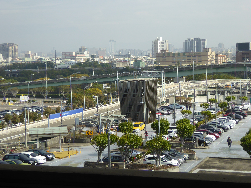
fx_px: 573
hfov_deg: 24.7
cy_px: 94
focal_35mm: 79
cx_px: 126
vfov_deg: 18.7
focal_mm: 13.2
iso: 100
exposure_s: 1/500
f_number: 4.6
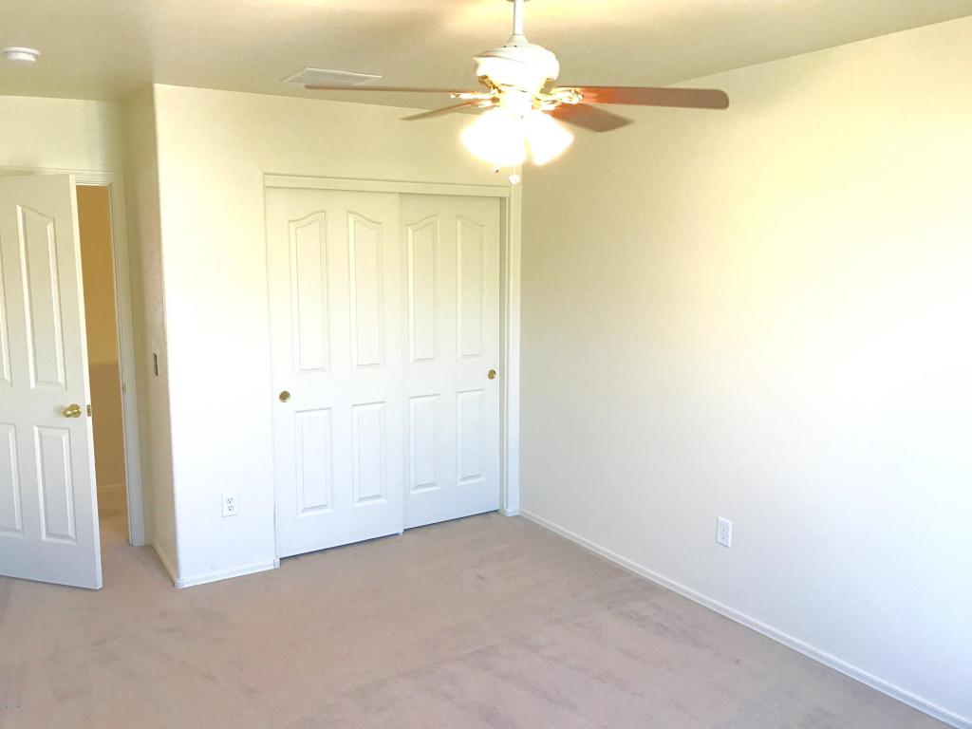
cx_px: 486
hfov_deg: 63.4
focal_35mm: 28
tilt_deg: -7.3
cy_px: 364
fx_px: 786
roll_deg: -0.4
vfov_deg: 49.7
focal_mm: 3.99
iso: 25
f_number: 1.8
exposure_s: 1/40
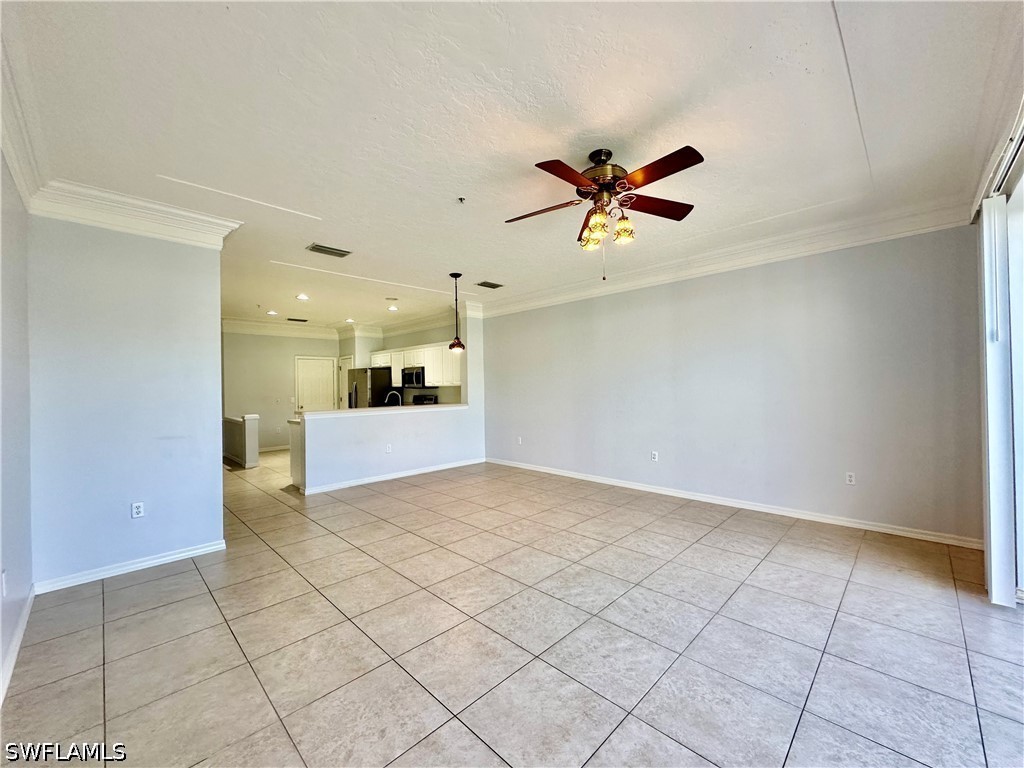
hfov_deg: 102.1
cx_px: 512
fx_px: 414
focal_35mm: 14
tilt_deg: +0.5
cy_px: 384
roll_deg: +1.0
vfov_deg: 85.7
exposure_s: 1/120
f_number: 2.2
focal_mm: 2.22
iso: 200
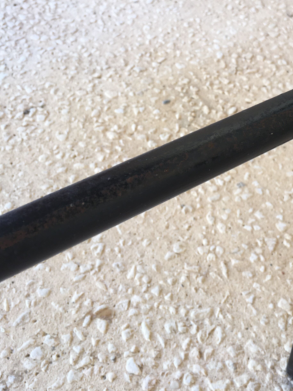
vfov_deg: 38.9
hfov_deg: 29.9
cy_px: 109
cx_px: 214
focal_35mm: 48
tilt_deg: -40.3
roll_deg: -5.1
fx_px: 542
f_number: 2.2
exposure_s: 1/50
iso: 32
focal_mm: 4.15
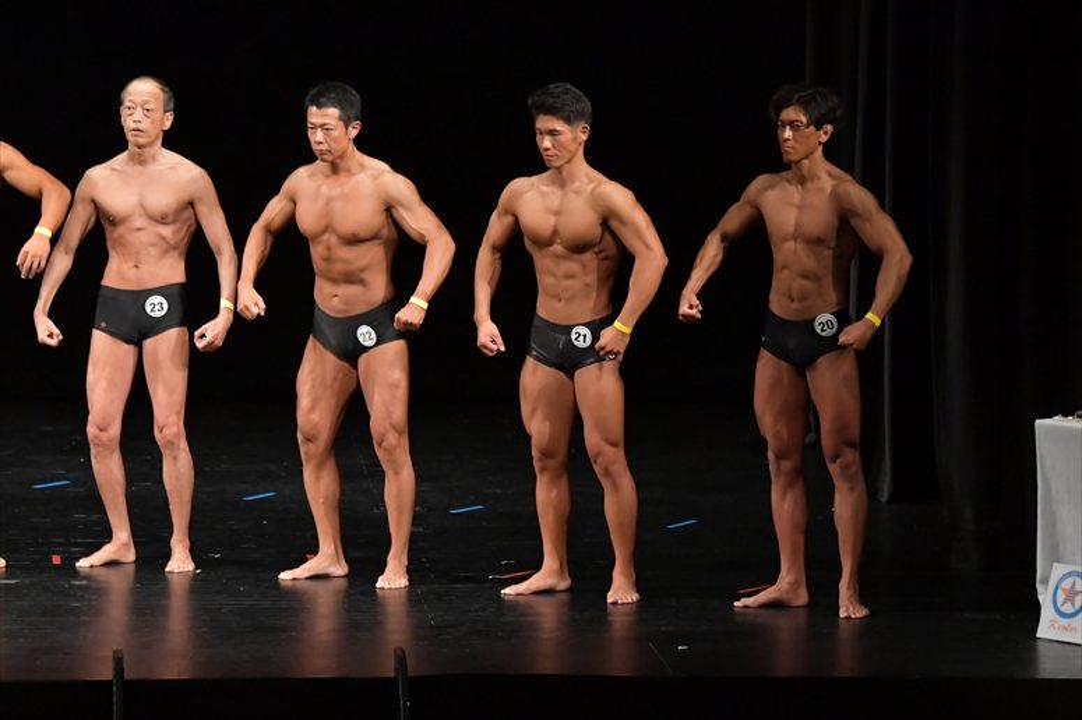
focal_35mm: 217
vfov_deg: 6.3
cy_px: 360
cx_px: 541
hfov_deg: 9.5
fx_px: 6519
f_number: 5.6
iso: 5000
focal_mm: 145
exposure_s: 1/400
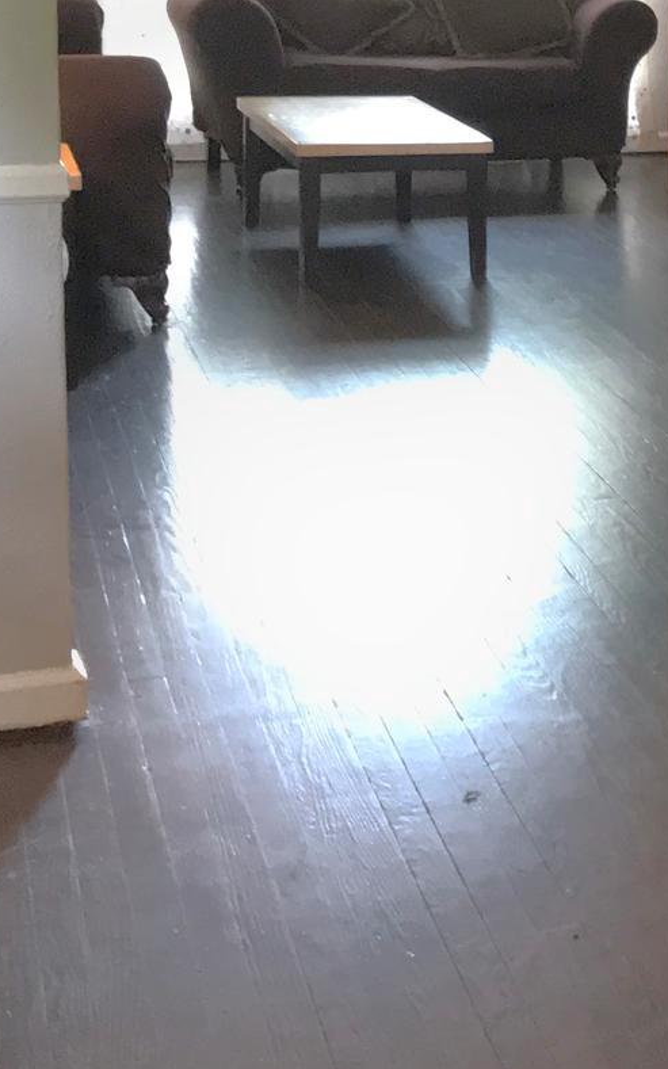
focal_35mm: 77
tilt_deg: -9.6
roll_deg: -3.6
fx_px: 2243
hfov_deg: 14.6
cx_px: 1238
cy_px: 215
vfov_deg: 26.3
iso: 200
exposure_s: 1/20
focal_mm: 3.99
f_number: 1.8
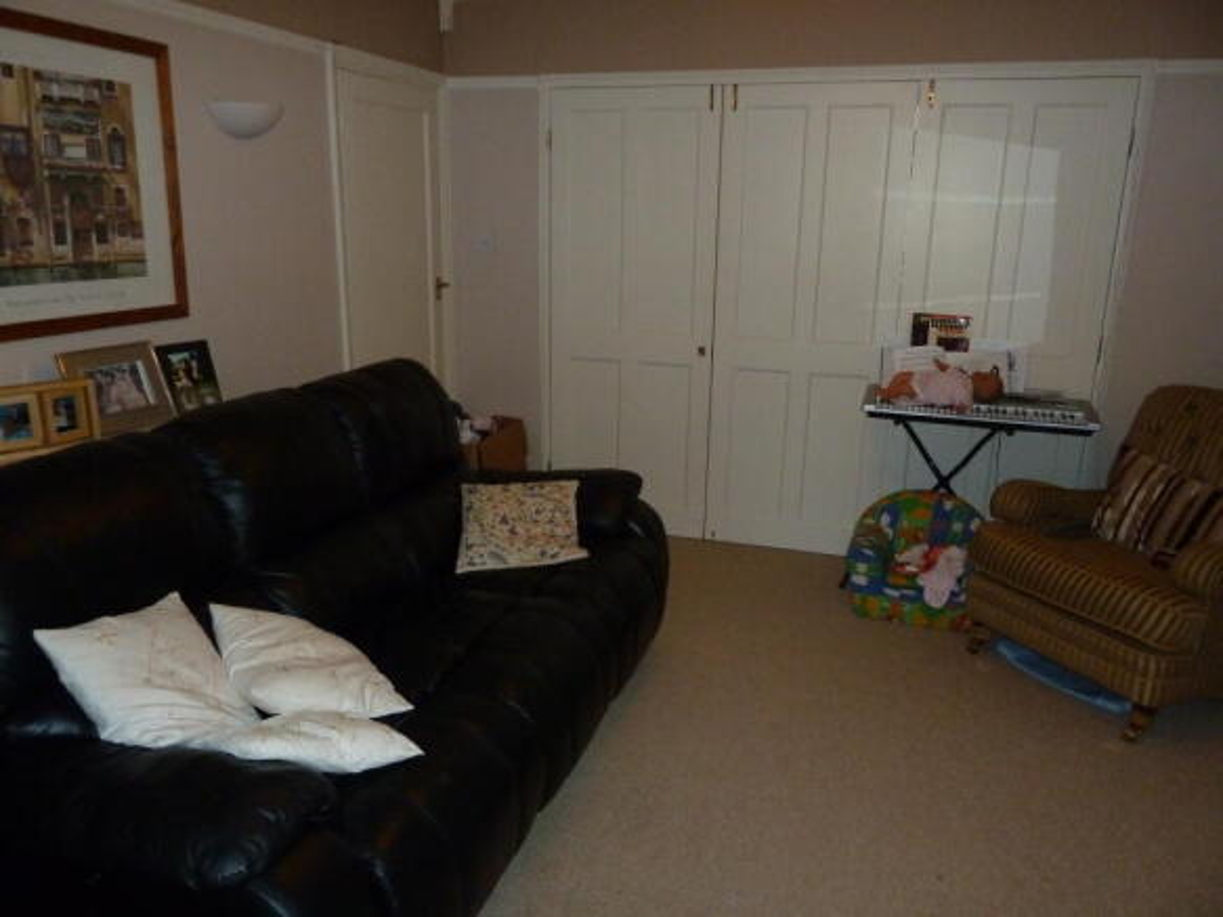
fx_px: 883
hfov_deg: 69.4
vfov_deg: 54.9
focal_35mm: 25
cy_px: 458
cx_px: 612
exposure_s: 1/60
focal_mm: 4.1
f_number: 3.3
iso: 400
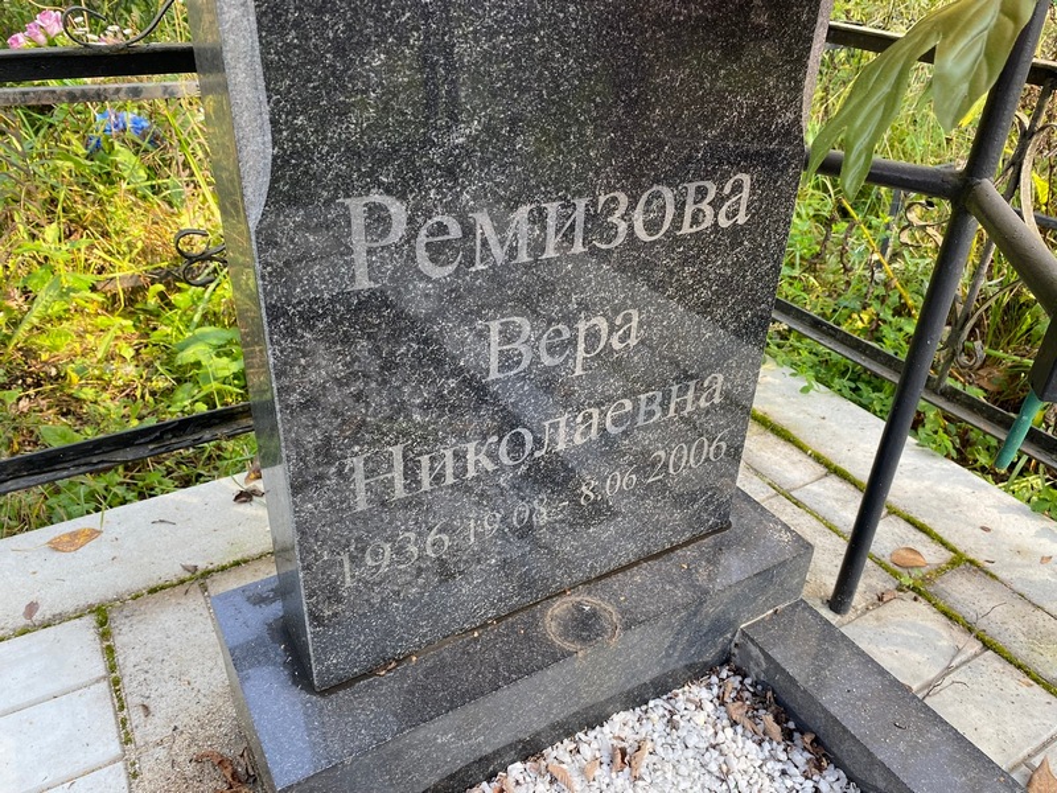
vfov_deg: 53.1
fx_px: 794
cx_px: 528
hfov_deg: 67.3
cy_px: 396
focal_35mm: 26
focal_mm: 4.25
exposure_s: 1/122
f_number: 1.8
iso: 40
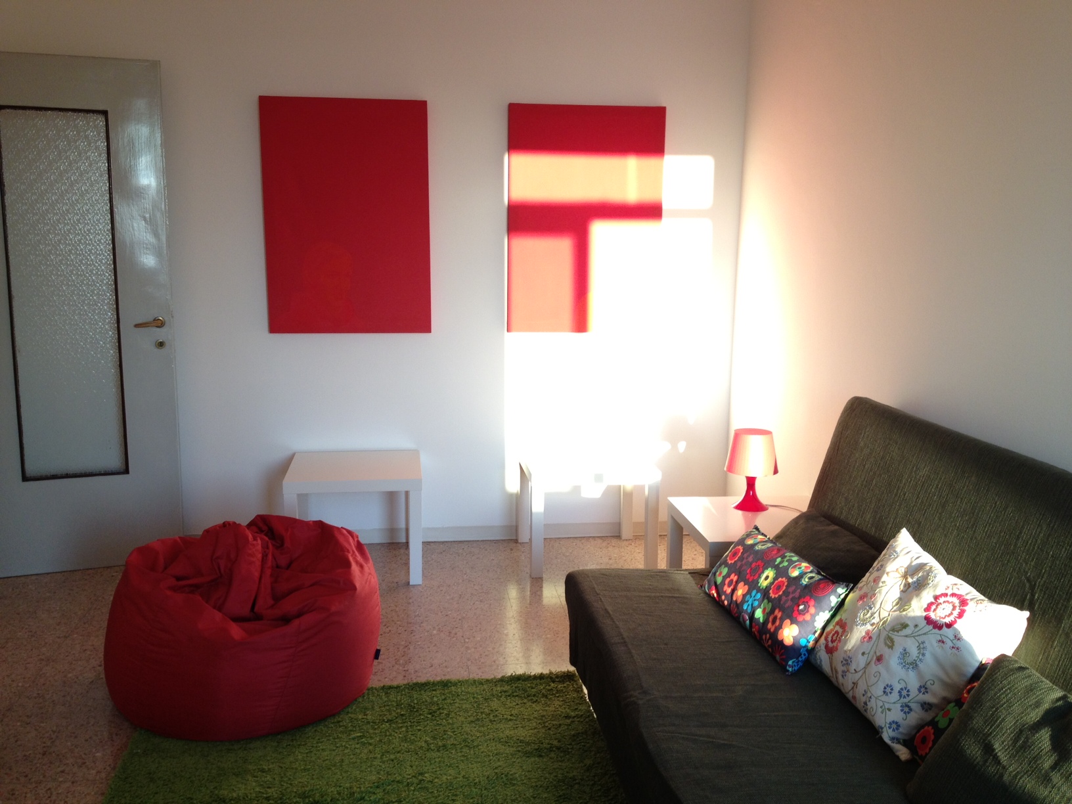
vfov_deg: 40.7
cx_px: 536
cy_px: 402
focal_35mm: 35
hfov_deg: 52.6
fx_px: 1084
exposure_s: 1/60
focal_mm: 4.28
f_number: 2.4
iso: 64
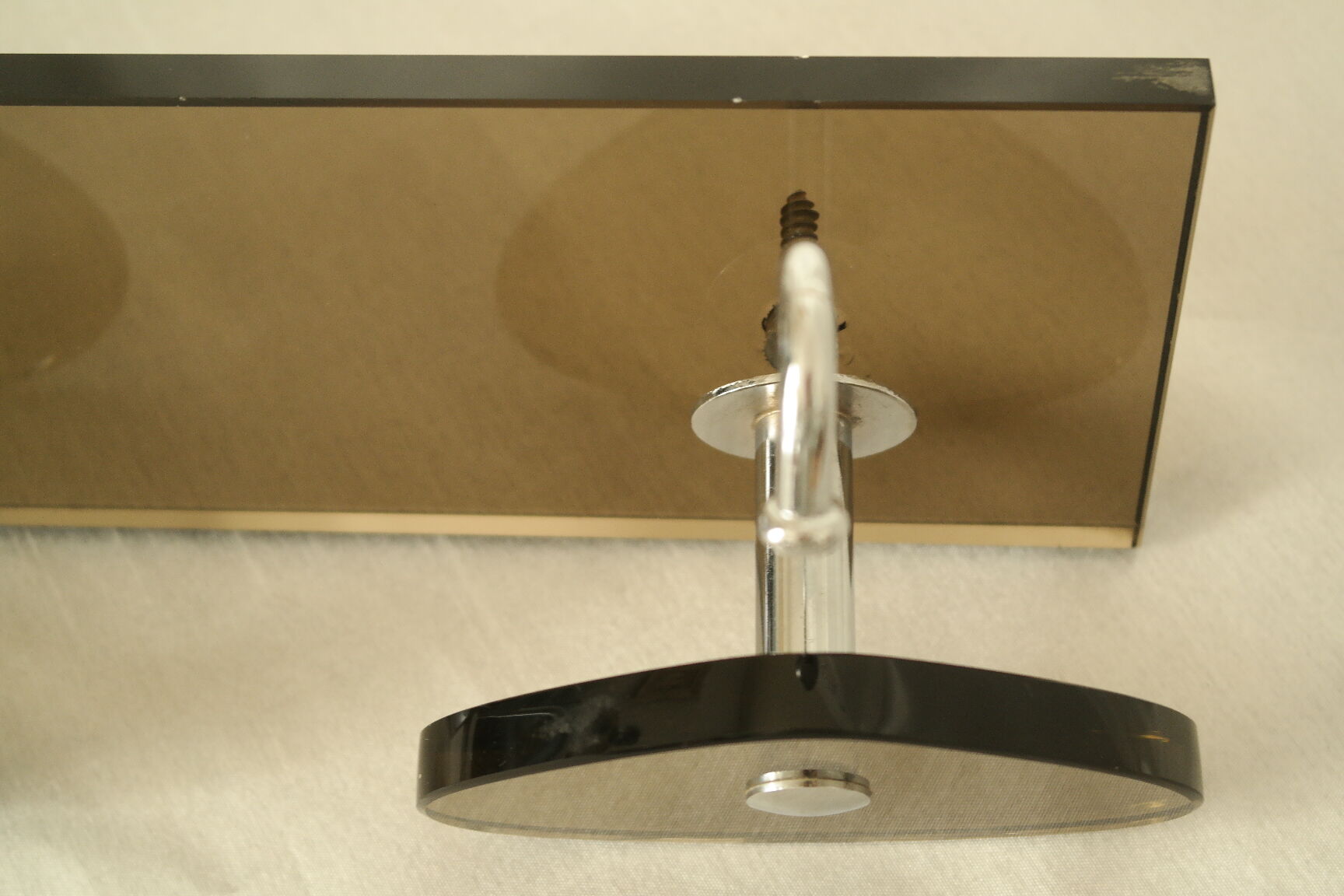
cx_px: 672
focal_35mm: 69
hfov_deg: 29.2
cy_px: 448
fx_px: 2576
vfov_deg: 19.7
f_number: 5.6
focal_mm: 45
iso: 800
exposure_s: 1/30
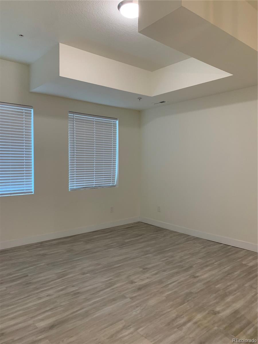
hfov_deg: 53.1
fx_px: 258
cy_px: 172
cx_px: 129
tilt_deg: +1.7
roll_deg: +0.5
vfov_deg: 67.3
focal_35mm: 26
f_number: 1.8
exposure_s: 1/60
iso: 100
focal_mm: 4.25
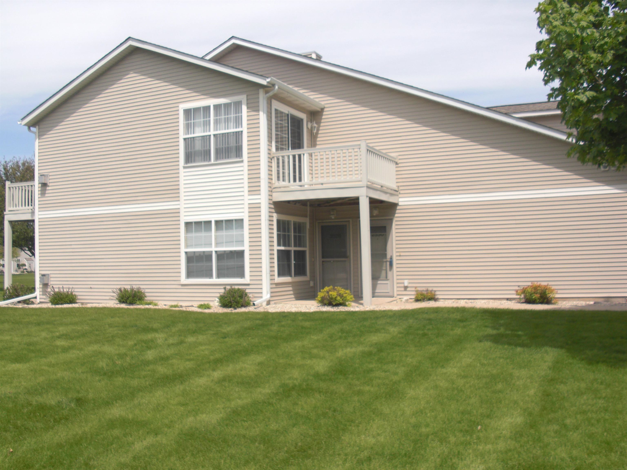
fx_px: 652
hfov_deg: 51.4
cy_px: 235
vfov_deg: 39.7
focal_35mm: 36
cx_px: 314
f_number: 7.9
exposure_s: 1/160
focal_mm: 6.3
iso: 50
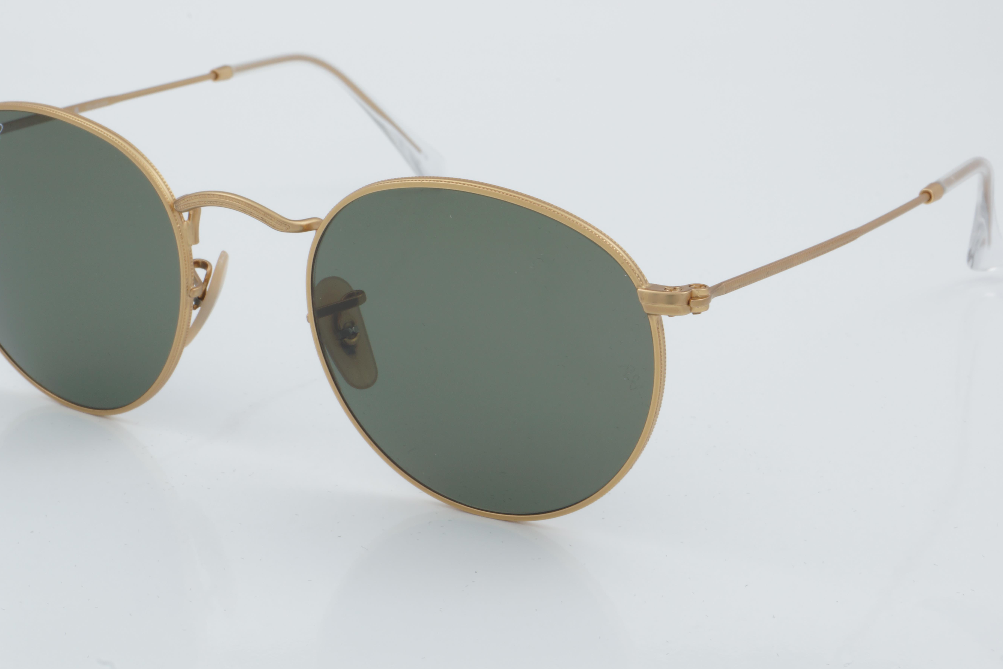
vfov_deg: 16.3
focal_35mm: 84
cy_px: 302
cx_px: 461
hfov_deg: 24.2
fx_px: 2340
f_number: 32
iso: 100
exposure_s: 1/4
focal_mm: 50
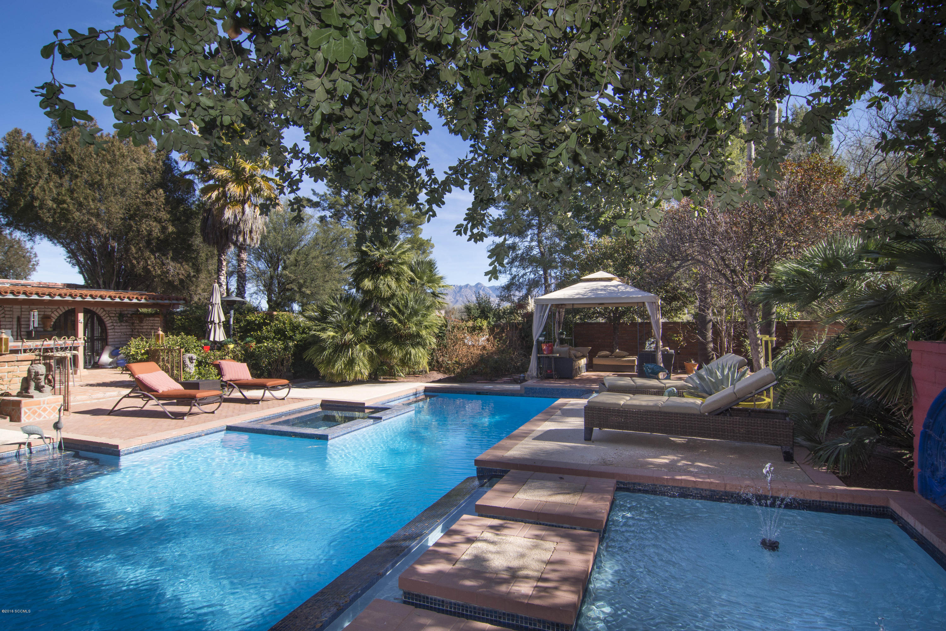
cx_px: 473
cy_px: 316
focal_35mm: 18
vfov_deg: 67.4
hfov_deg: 90.0
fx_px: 473
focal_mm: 12
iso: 100
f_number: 9
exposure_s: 1/100
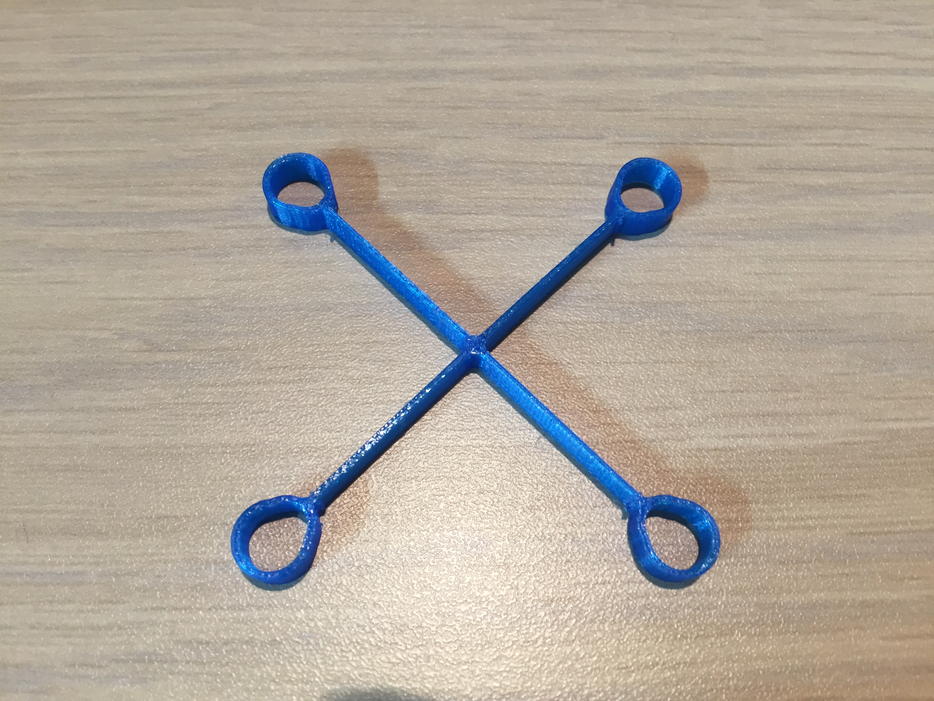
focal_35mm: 29
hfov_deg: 61.7
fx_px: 782
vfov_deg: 48.2
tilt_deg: -70.1
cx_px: 467
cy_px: 350
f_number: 2.2
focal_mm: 4.15
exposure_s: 1/30
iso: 64
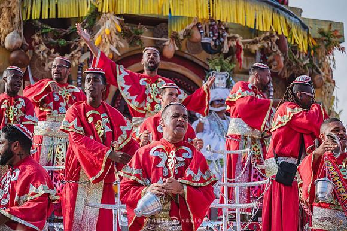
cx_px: 174
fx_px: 1349
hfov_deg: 14.7
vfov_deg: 9.8
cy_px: 116
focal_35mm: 140
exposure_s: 1/1600
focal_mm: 140
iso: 400
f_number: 5.6
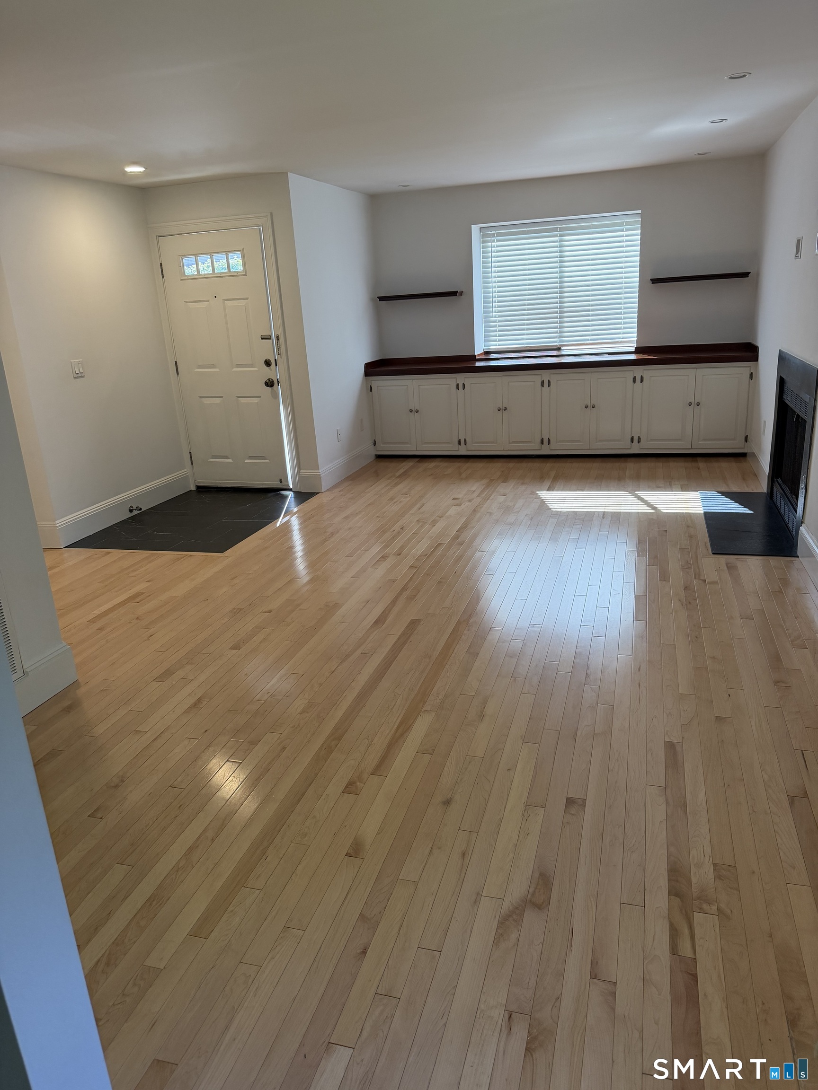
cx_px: 409
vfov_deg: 71.6
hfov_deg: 56.8
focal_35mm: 24
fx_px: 756
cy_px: 545
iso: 200
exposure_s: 1/145
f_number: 1.78
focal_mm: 6.76
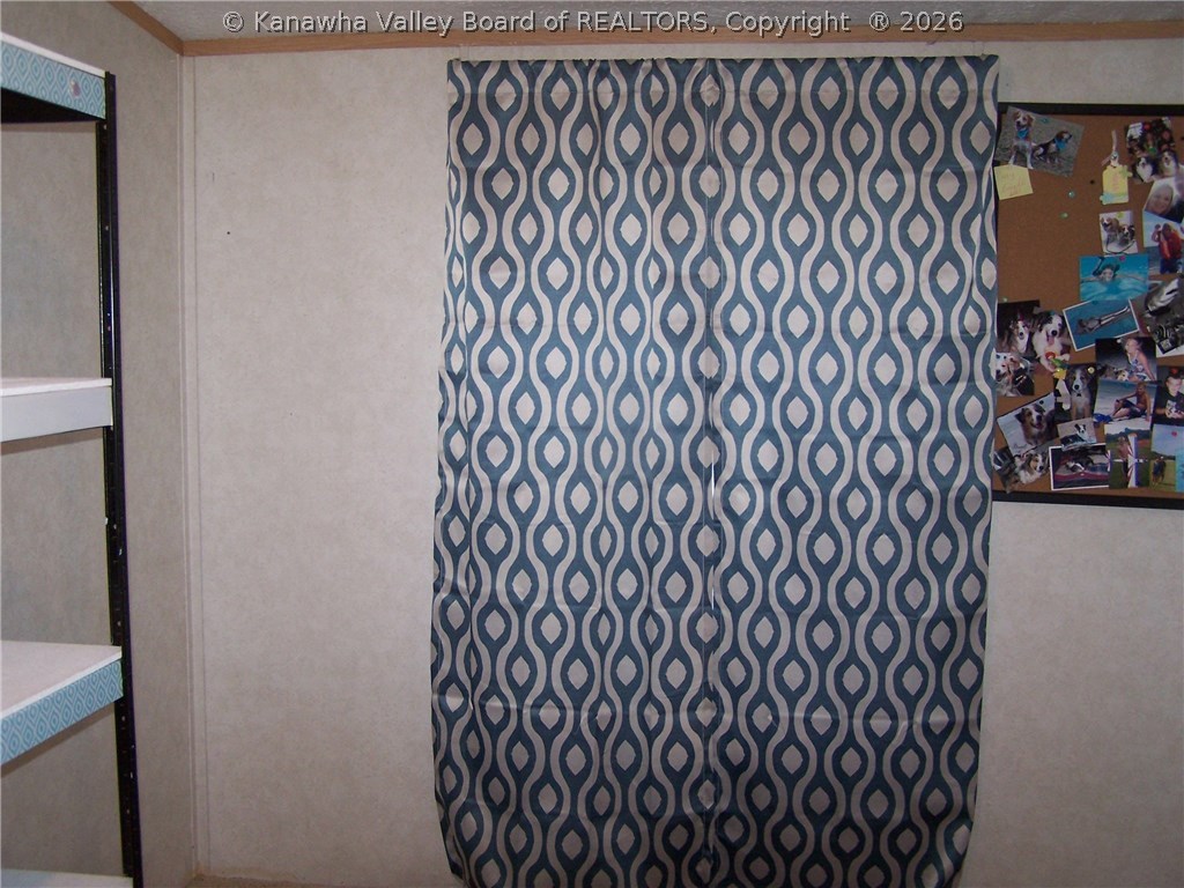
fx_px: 1300
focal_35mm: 38
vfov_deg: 37.7
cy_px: 444
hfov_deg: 49.0
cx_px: 592
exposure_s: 1/60
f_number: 2.8
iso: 140
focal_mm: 6.3
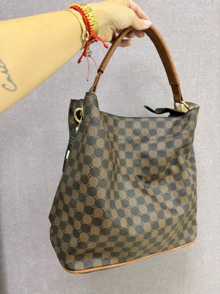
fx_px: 220
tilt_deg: -9.2
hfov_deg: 53.1
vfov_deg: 67.3
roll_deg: -0.8
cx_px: 110
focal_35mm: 26
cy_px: 147
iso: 160
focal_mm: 5.96
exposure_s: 1/50
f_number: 1.6
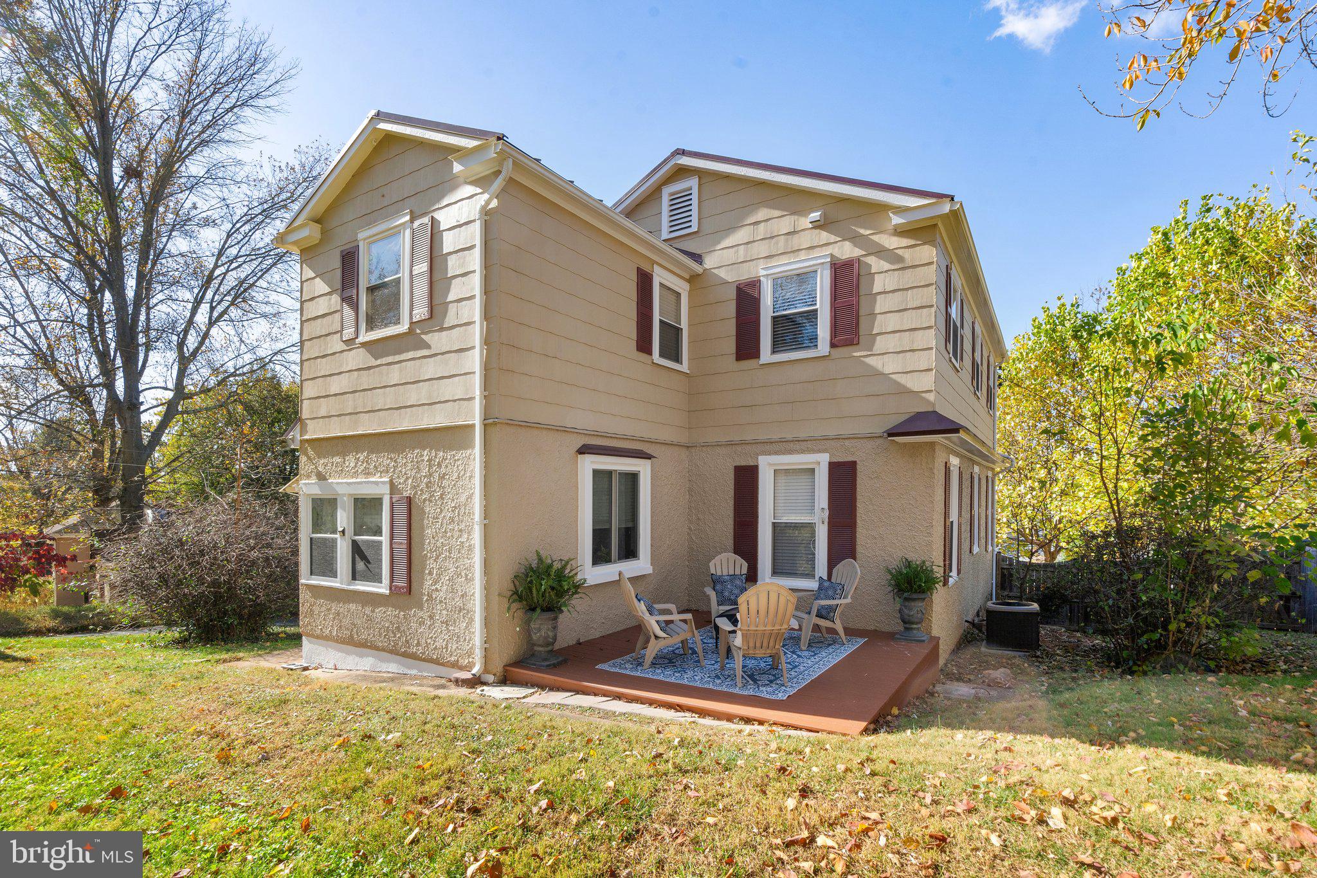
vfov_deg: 73.7
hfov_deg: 96.7
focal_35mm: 16
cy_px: 439
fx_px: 585
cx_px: 658
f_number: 13
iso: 250
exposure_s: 1/160
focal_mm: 16
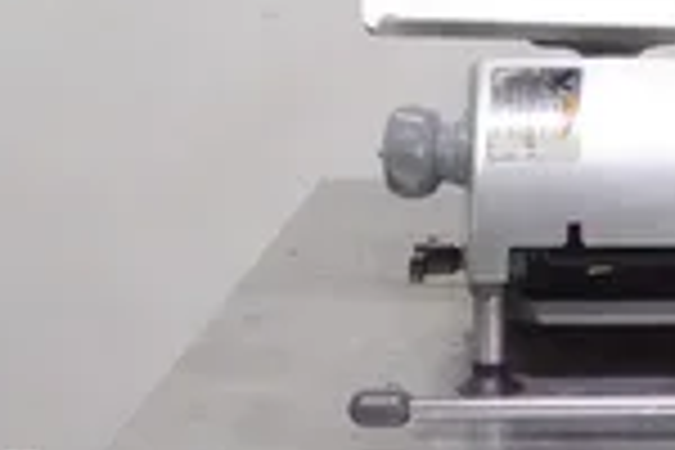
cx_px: 819
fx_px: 2306
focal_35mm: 123
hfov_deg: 16.0
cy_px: -88
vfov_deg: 10.9
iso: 10000
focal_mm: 16.86
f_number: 4
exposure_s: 1/500
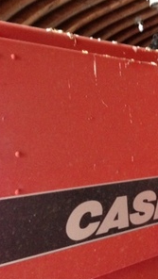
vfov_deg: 31.8
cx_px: 219
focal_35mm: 66
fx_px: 490
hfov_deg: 17.0
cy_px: 114
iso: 400
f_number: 2.4
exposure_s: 1/15
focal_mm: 4.13
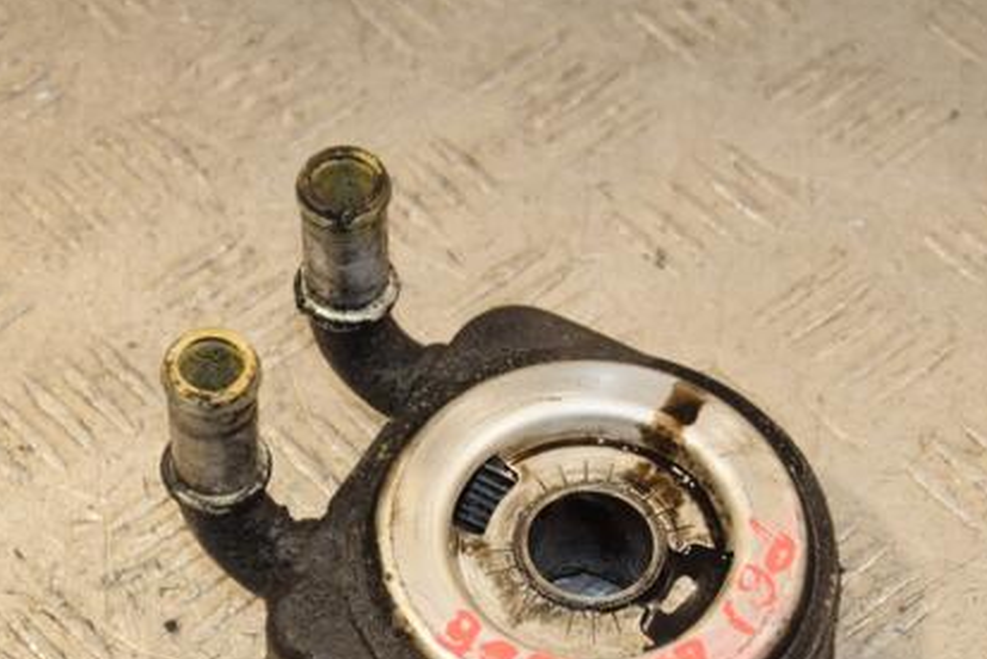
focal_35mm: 135
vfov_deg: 10.2
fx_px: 3704
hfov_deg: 15.2
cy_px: 463
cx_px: 552
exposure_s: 1/200
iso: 800
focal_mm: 62
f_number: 7.1
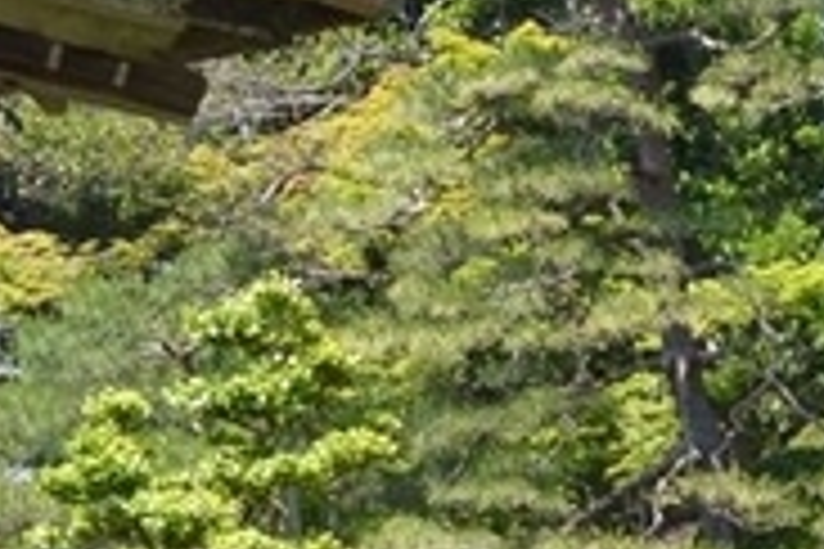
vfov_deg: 7.7
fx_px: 4051
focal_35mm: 177
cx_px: 617
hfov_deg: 11.6
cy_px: 670
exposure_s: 1/250
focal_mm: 18
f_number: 8
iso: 400
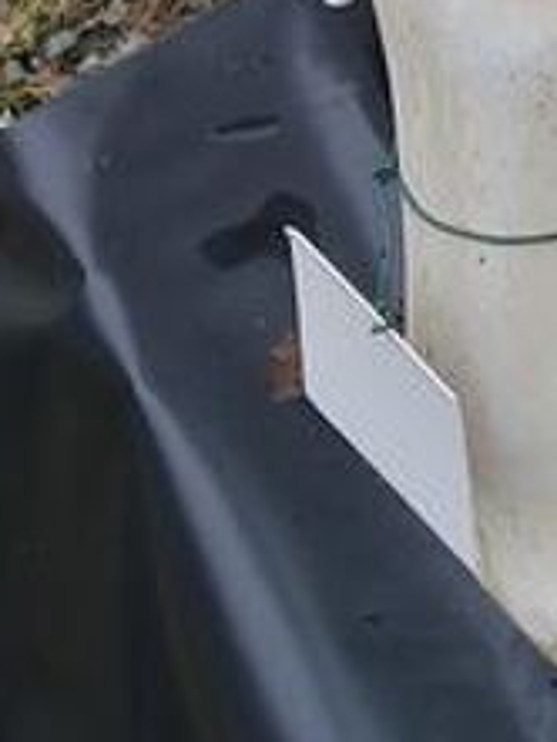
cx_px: 1191
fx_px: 3494
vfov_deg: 10.2
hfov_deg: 8.5
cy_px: -1157
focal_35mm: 163
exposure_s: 1/60
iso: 50
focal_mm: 4
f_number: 1.8
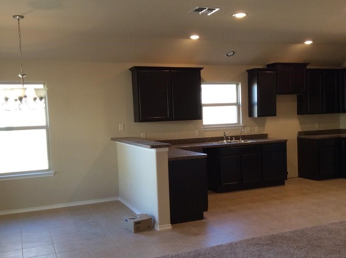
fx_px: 389
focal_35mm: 39
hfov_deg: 47.9
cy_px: 139
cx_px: 183
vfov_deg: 36.7
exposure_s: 1/24
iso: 64
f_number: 2.4
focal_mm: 3.3
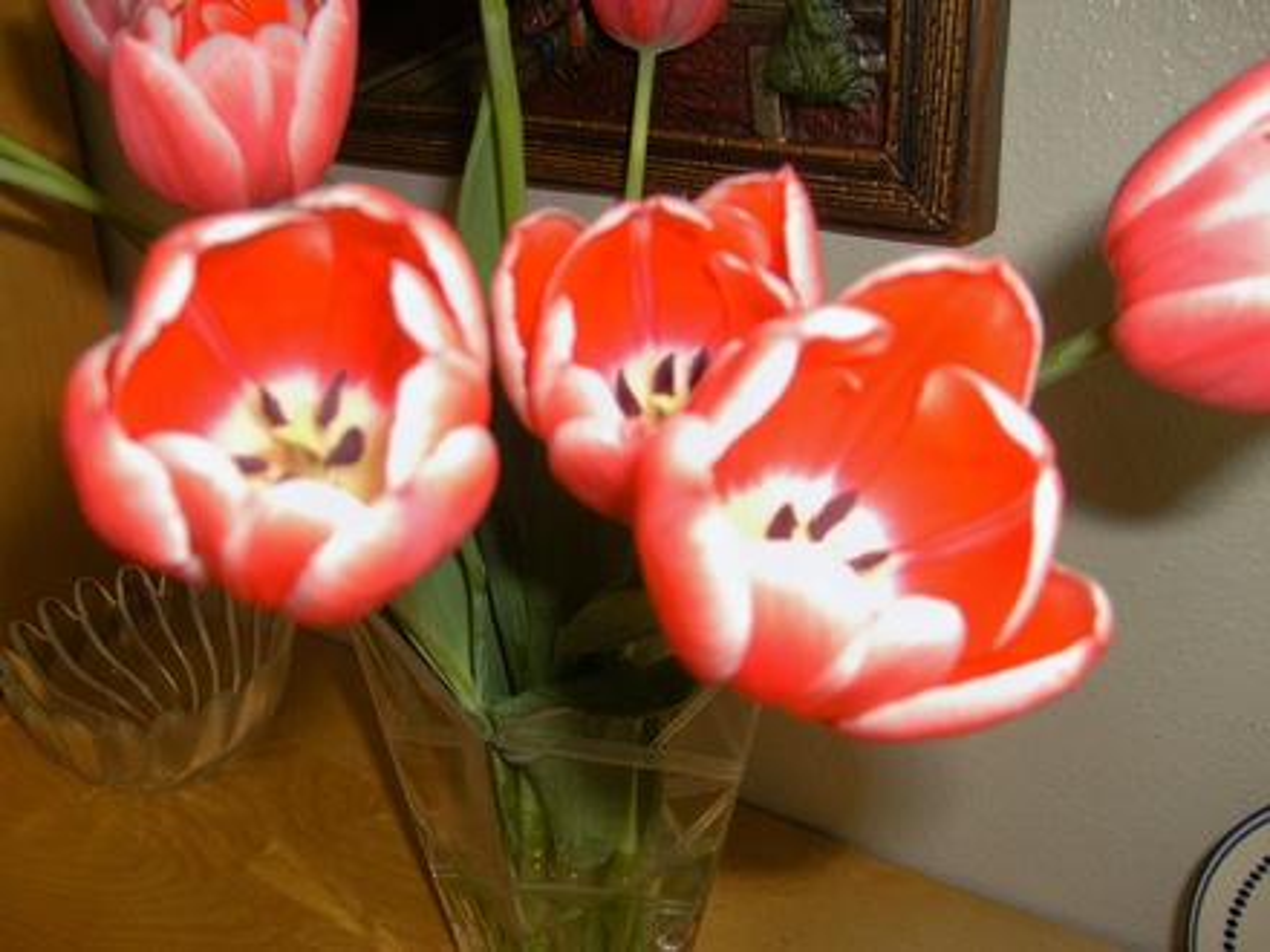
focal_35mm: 35
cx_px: 635
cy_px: 476
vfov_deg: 40.7
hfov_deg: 52.6
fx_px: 1284
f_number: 2.8
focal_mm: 5.8
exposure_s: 1/45
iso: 100
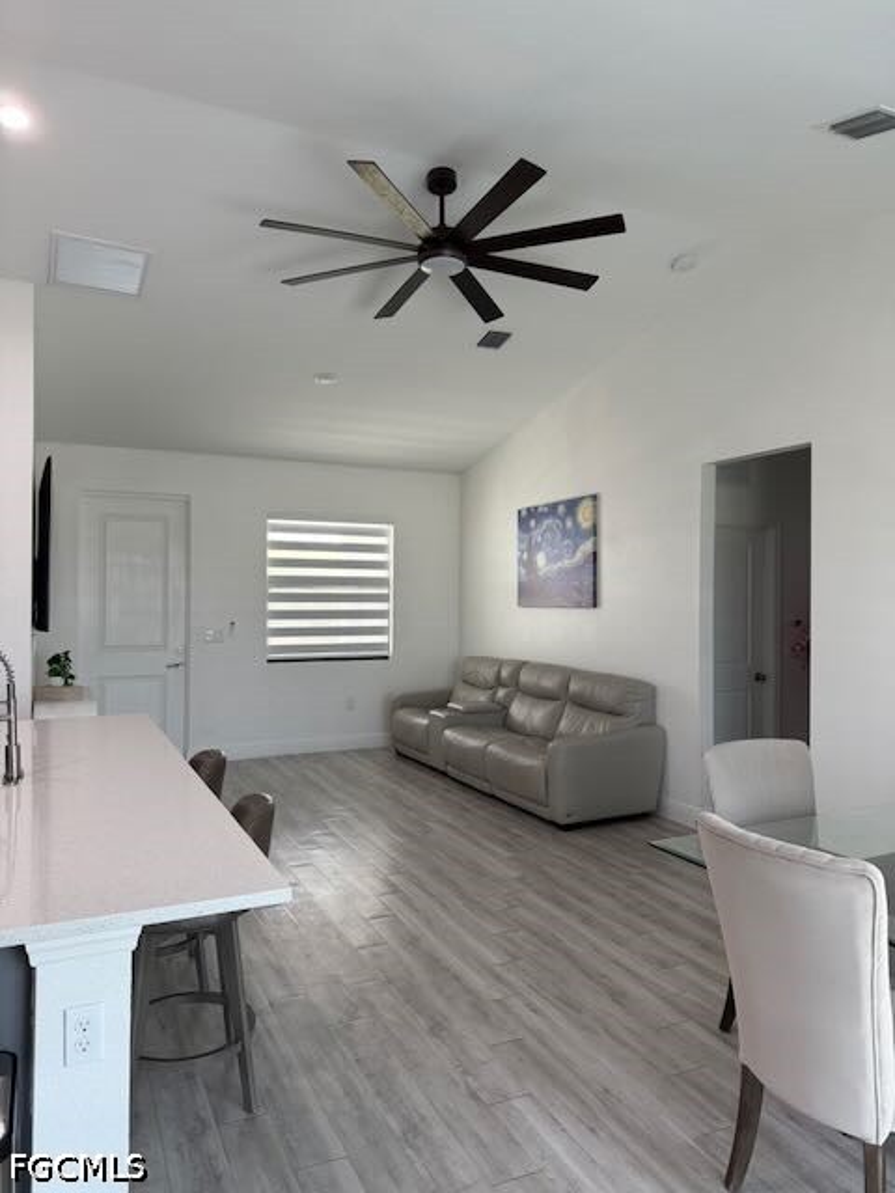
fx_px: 827
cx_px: 448
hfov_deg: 56.8
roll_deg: -0.3
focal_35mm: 24
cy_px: 596
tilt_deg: +0.5
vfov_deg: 71.6
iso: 160
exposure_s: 1/130
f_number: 1.78
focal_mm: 6.76
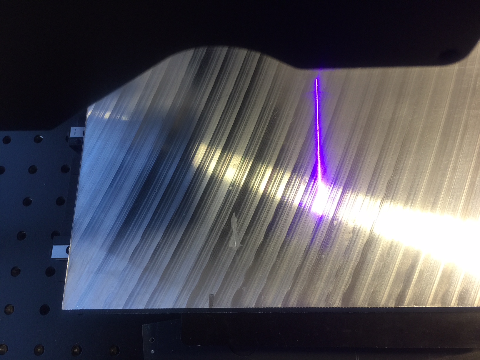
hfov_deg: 61.7
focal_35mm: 29
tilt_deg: -70.6
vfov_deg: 48.2
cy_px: 180
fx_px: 402
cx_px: 240
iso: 40
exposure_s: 1/17
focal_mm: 4.15
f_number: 2.2
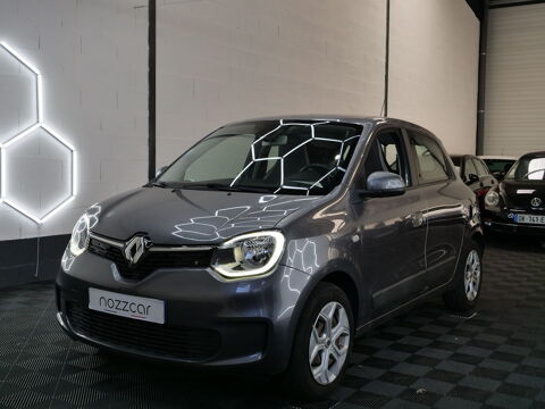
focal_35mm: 40
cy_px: 204
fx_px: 630
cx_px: 272
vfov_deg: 36.0
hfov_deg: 46.8
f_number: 3.9
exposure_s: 1/60
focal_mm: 20
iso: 200
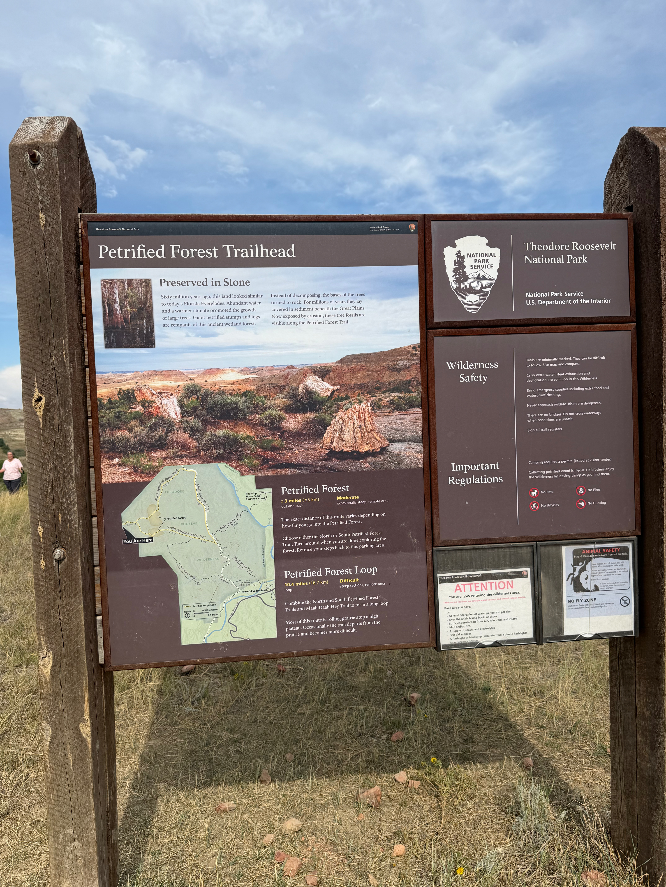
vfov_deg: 71.6
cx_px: 333
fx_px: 616
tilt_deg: -1.1
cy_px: 444
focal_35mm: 24
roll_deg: +1.6
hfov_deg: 56.8
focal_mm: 6.76
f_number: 1.78
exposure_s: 1/5714
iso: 80
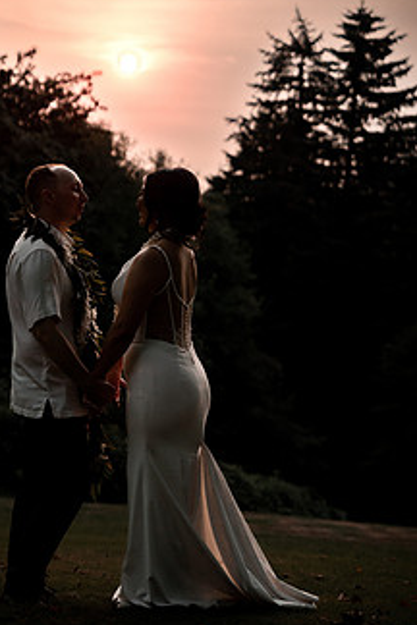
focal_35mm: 86
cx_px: 129
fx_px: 1494
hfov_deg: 15.8
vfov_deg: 23.6
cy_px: 235
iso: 1250
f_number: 2.8
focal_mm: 62
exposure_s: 1/4000
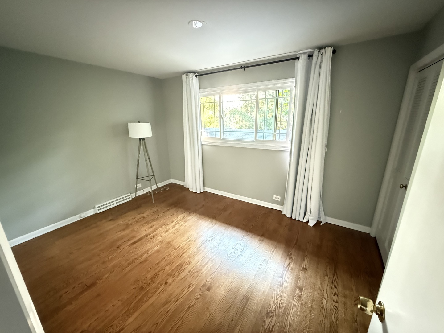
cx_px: 222
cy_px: 166
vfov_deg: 85.7
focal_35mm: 14
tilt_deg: -15.0
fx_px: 180
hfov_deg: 102.1
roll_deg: +1.1
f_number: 2.2
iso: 2000
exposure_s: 1/30
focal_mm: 2.22
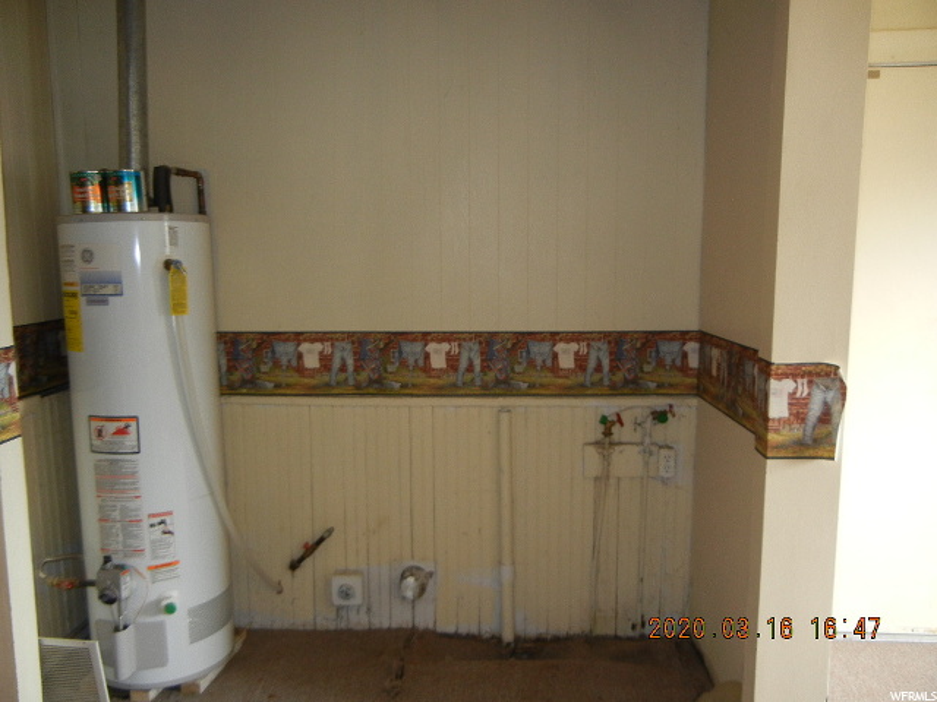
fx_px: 812
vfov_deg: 46.8
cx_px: 468
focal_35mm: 30
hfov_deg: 60.0
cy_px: 351
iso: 200
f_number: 3.5
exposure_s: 1/30
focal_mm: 5.4
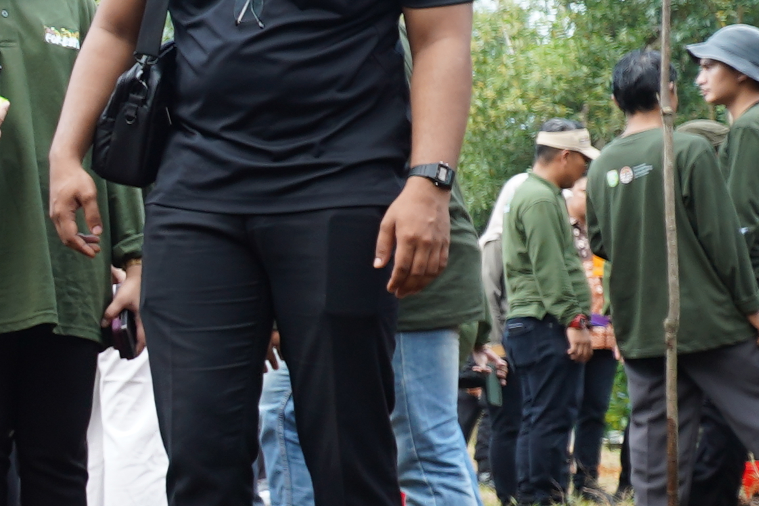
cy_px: 243
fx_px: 1940
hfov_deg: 19.0
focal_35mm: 92
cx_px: -433
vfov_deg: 14.9
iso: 200
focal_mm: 18
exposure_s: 1/200
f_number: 4.5
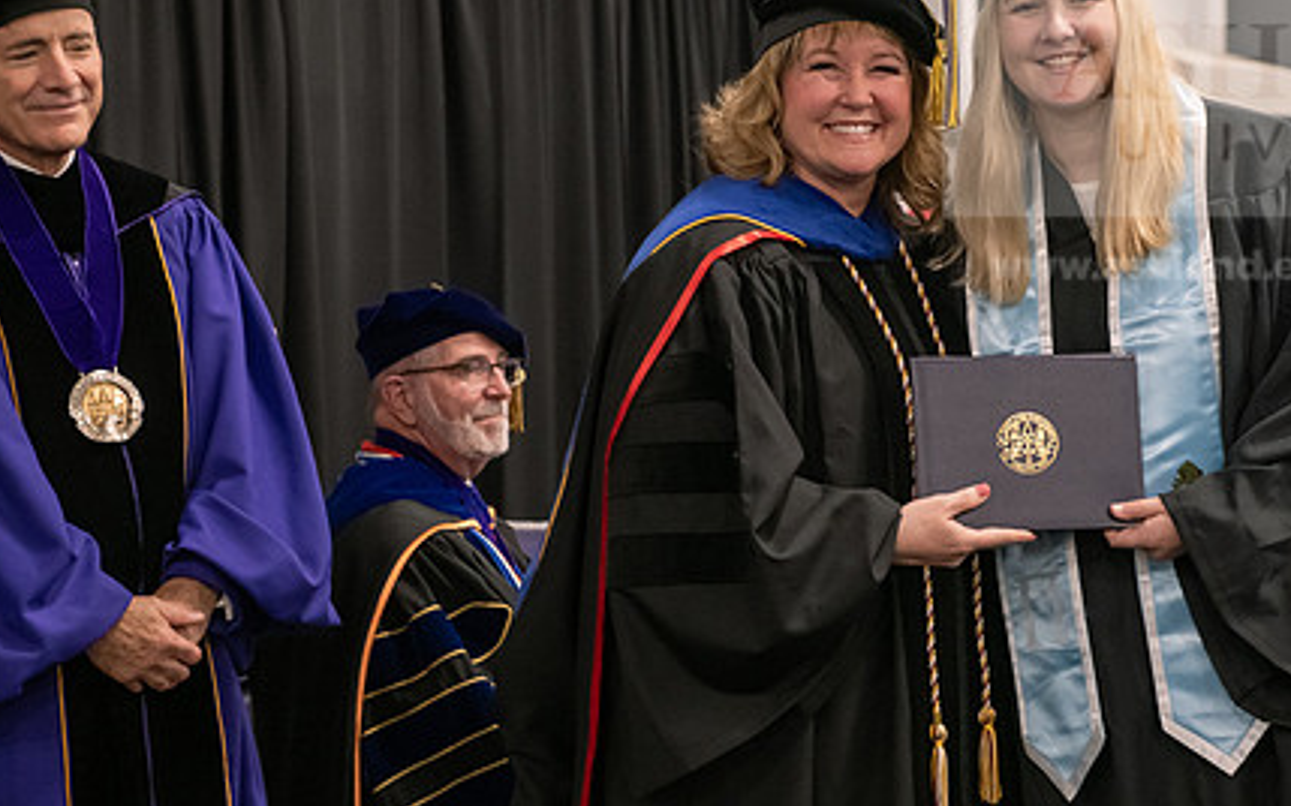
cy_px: 329
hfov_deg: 22.7
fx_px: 3201
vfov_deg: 14.4
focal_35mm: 91
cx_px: 852
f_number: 5
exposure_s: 1/125
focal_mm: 66
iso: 2500
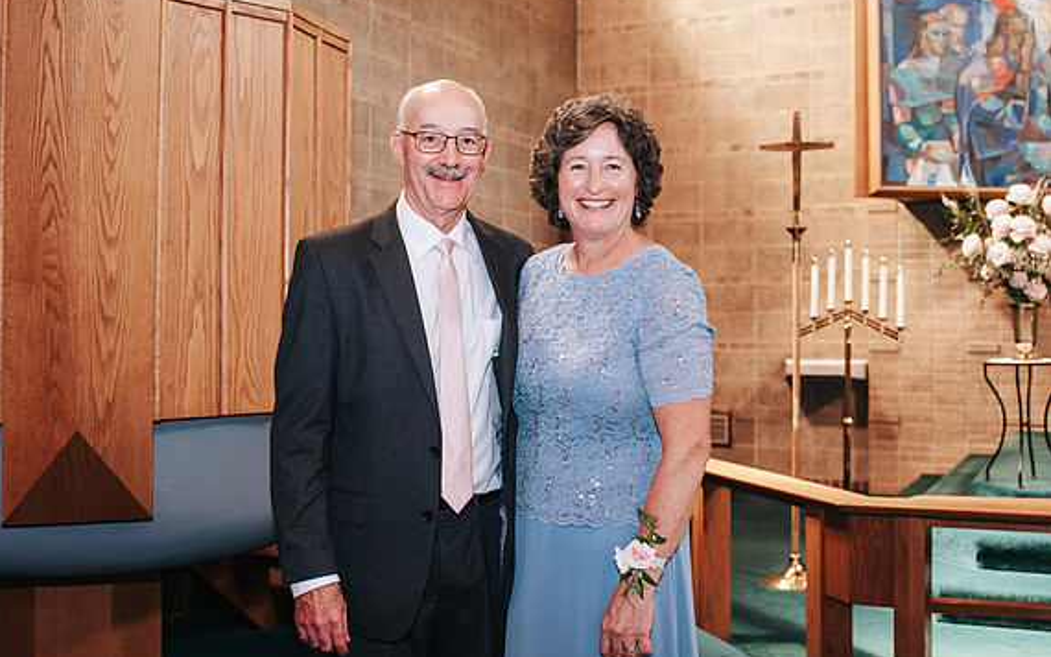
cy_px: 269
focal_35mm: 43
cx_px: 552
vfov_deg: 29.8
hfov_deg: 46.2
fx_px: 1231
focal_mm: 35
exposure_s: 1/125
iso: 1000
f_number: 3.2
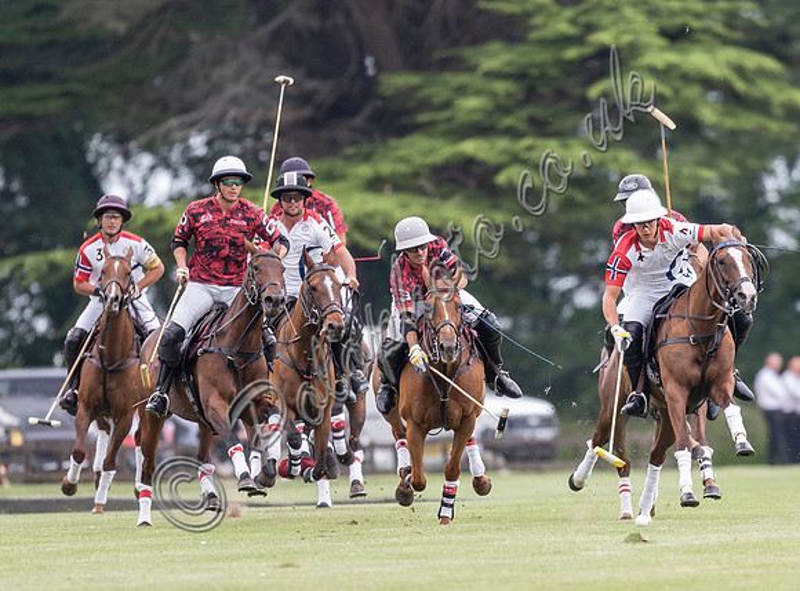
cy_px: 380
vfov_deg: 1.4
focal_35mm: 1025
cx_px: 570
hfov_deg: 1.9
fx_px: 23582
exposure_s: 1/1600
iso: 800
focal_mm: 500
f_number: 4
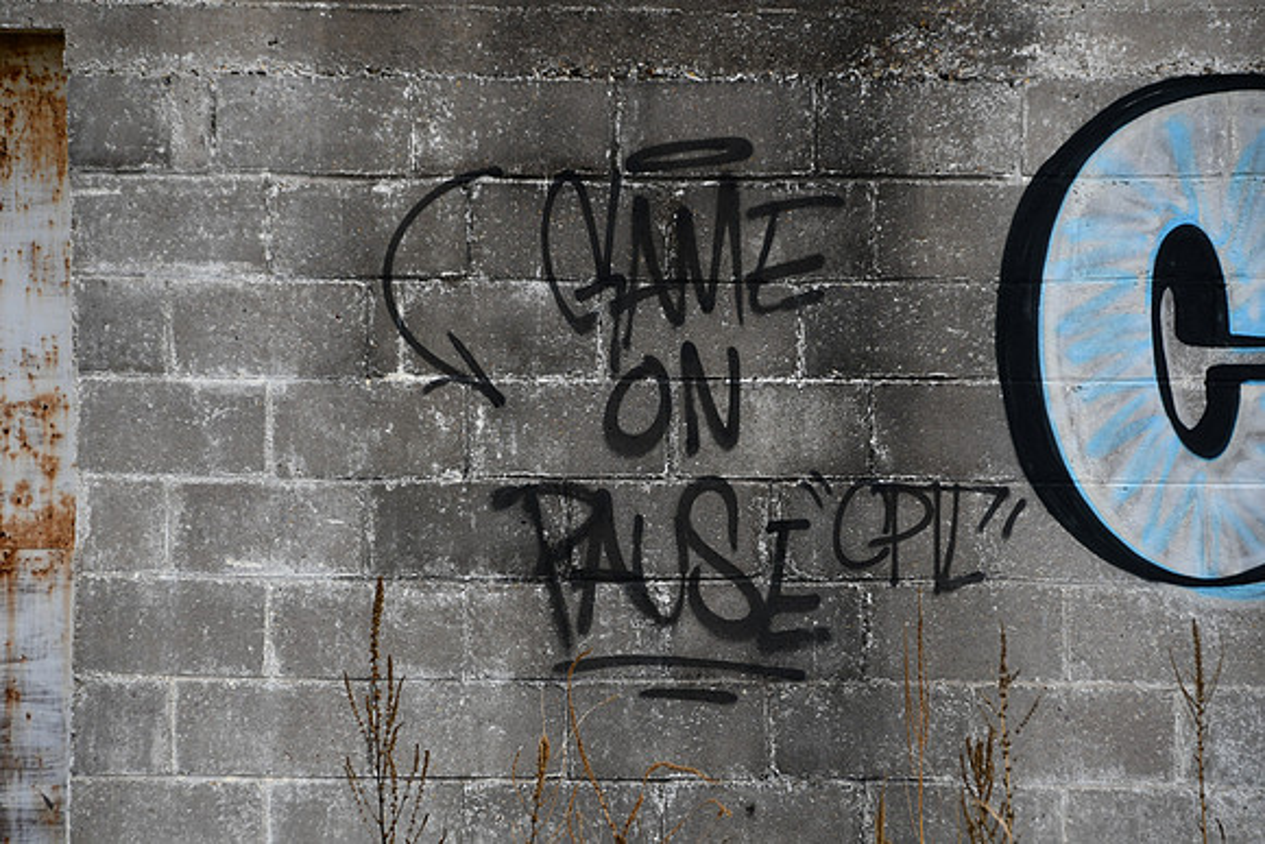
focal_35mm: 232
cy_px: 422
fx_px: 8154
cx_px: 632
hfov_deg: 8.9
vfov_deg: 5.9
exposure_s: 1/500
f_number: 6
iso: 220
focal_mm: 155
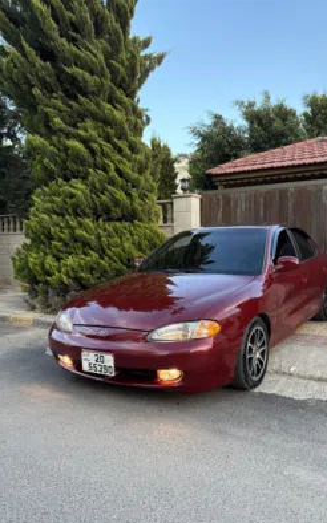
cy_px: 264
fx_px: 400
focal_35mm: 28
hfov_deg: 44.3
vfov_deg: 66.5
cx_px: 198
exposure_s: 1/144
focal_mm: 5.96
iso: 100
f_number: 1.6
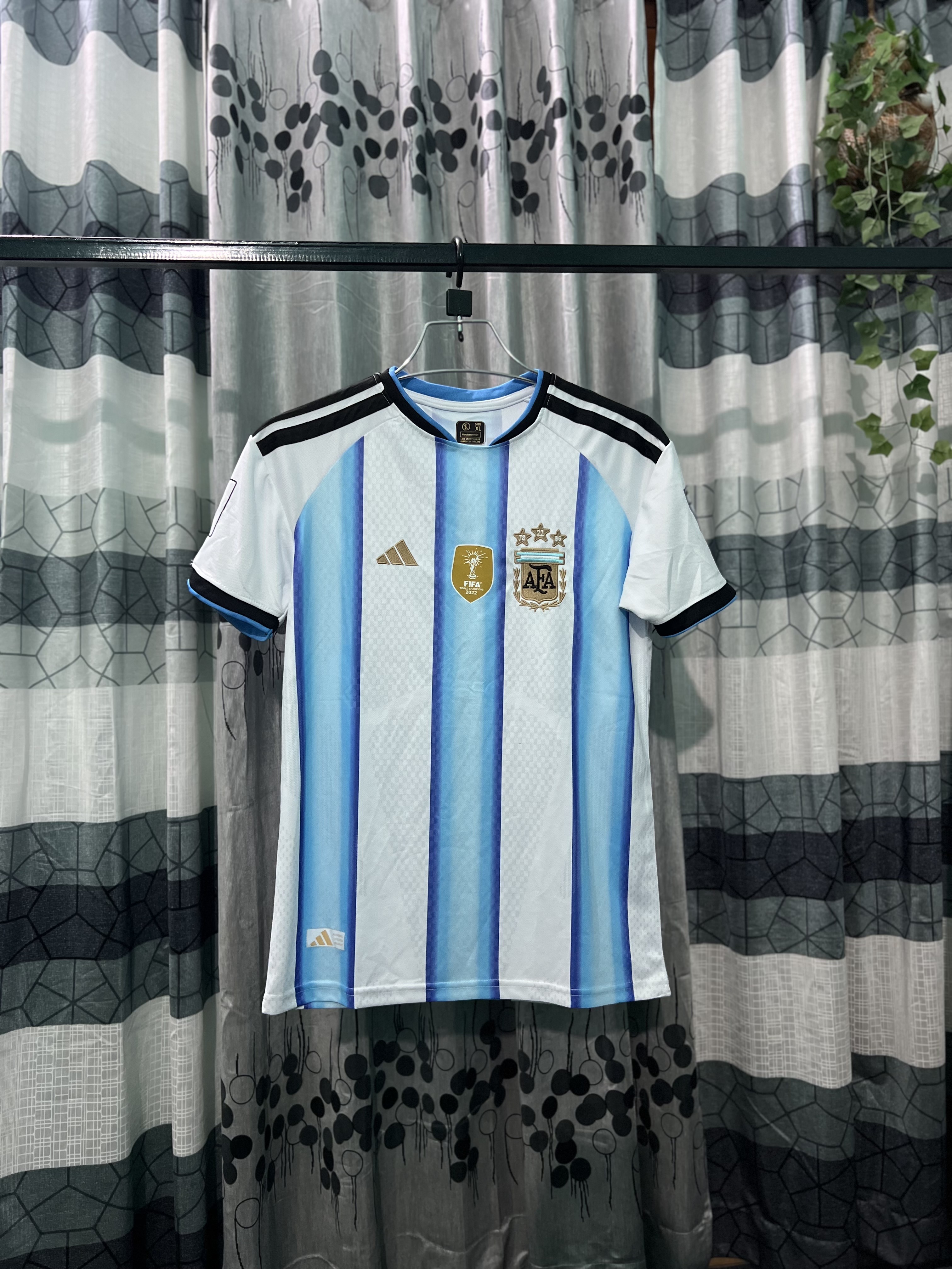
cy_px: 634
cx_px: 476
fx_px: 953
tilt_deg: +2.0
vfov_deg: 67.3
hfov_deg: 53.1
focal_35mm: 26
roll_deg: +2.9
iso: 200
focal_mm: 5.7
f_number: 1.5
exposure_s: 1/50
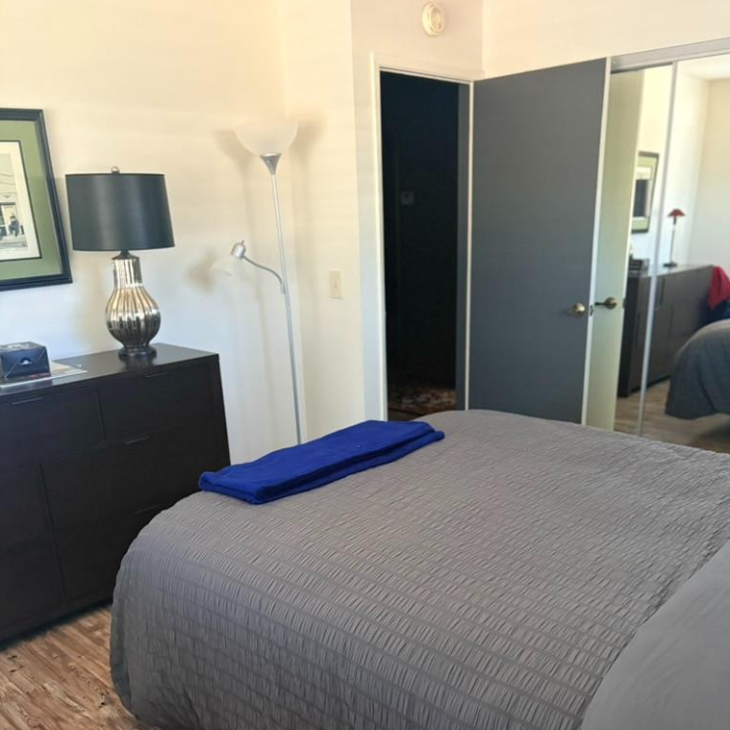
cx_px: 367
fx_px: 740
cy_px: 464
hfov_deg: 52.5
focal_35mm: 31
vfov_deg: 51.9
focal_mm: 5.96
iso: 640
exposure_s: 1/40
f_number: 1.6
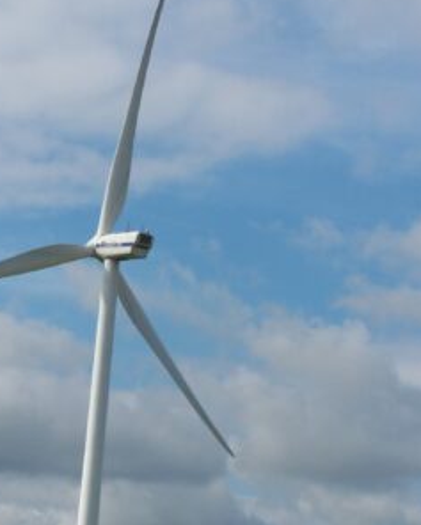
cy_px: 292
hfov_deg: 11.4
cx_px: 105
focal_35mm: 135
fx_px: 2102
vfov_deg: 14.3
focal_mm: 13.7
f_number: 6.3
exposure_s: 1/500
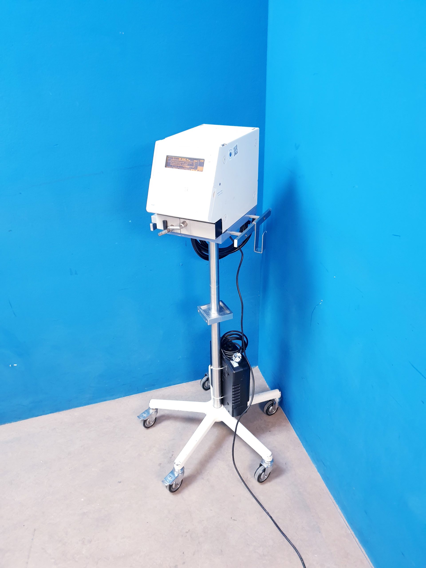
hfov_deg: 53.1
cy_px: 284
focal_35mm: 26
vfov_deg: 67.3
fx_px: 427
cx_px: 213
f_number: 1.5
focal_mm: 4.3
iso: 250
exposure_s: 1/50
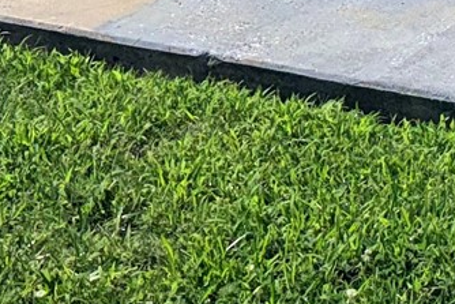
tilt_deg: -3.2
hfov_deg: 12.6
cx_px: 732
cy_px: -558
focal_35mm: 153
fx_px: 1934
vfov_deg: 7.9
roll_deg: -1.7
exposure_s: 1/15625
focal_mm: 6.76
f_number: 1.78
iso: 50
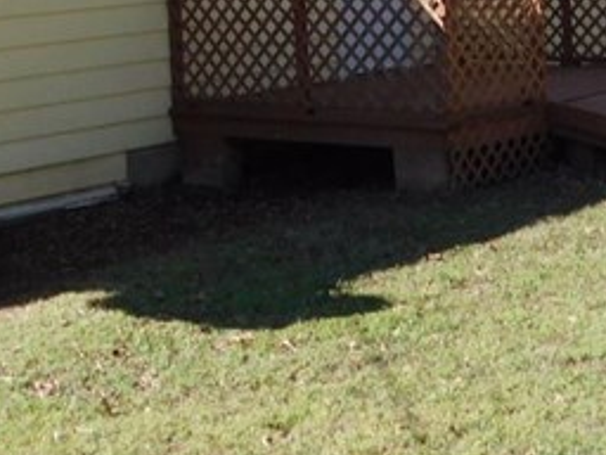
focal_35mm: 92
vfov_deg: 15.6
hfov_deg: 21.3
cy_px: -50
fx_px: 1611
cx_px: 312
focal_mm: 4
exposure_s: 1/1000
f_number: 3
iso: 125
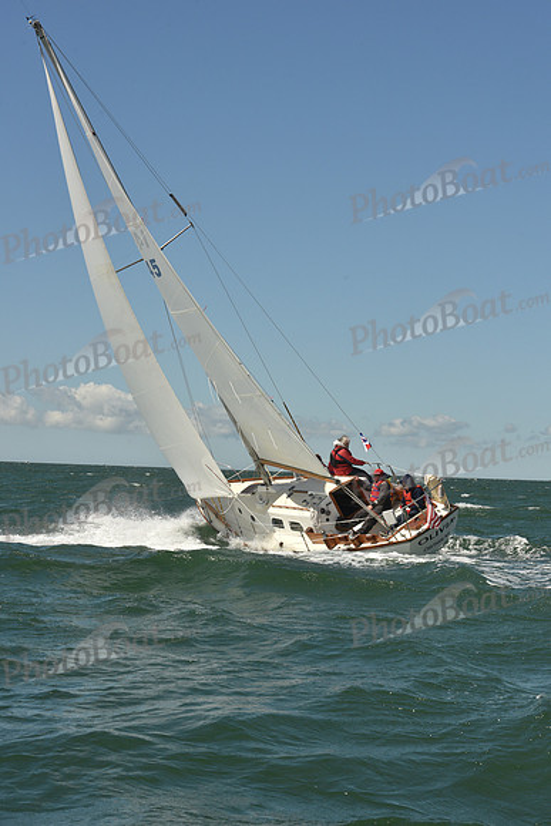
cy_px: 413
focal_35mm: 70
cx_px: 276
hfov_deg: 19.5
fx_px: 1606
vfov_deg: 28.8
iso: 320
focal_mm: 70
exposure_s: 1/800
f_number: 11
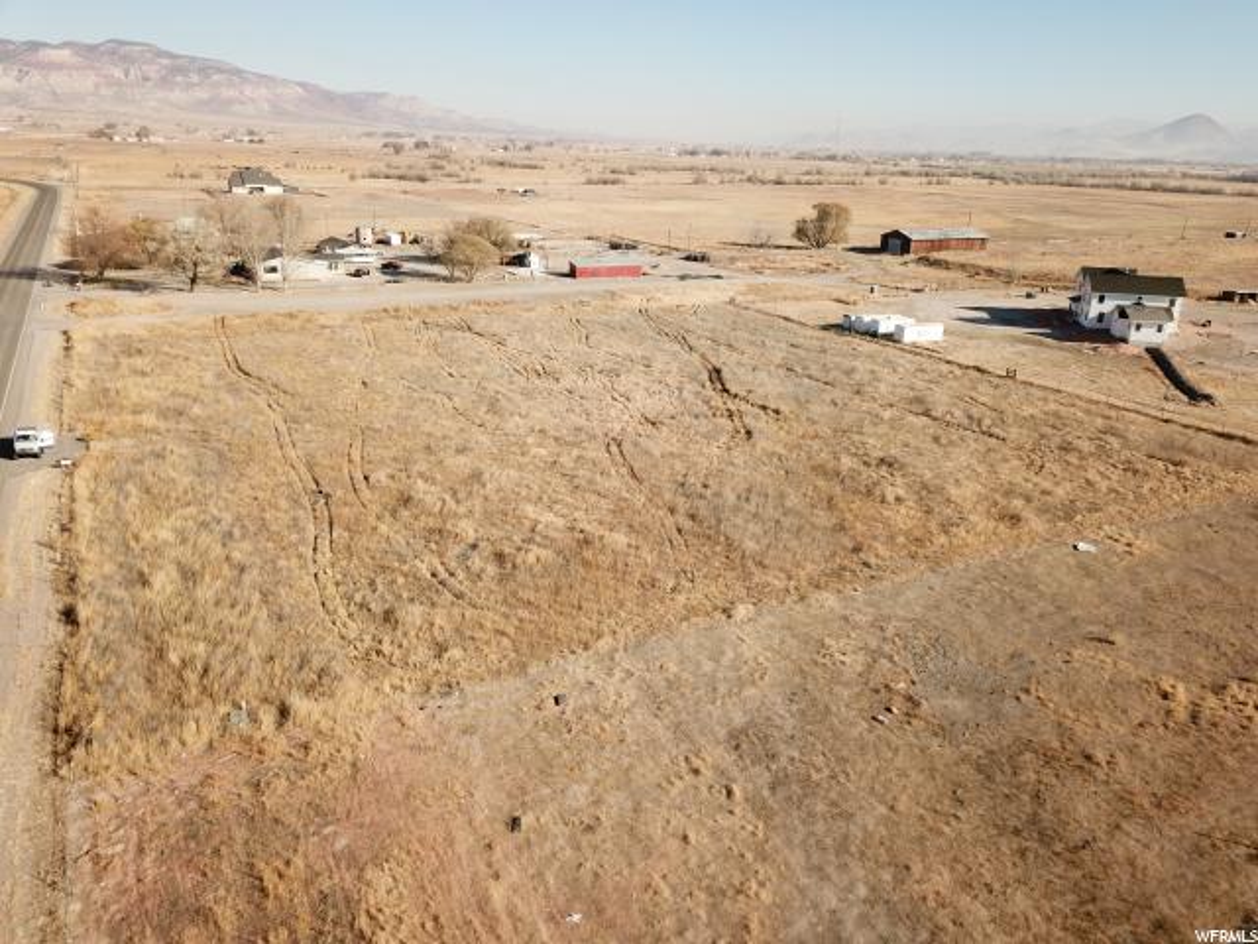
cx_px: 629
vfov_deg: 53.1
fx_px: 945
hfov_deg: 67.3
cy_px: 472
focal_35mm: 26
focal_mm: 4.73
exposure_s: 1/1168
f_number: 2.2
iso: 100
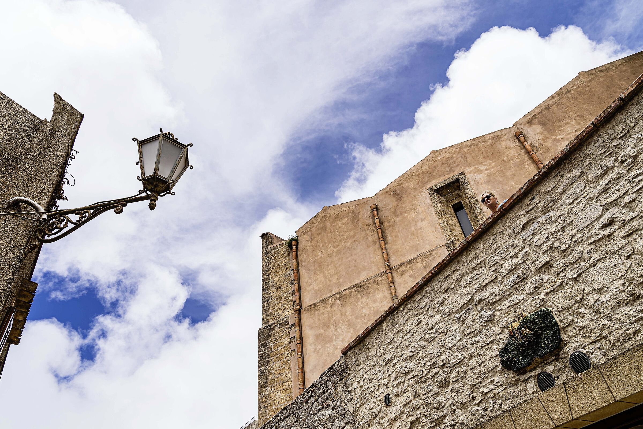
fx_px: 429
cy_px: 214
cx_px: 322
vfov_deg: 53.1
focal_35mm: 24
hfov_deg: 73.7
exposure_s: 1/250
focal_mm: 24
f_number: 10
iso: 125
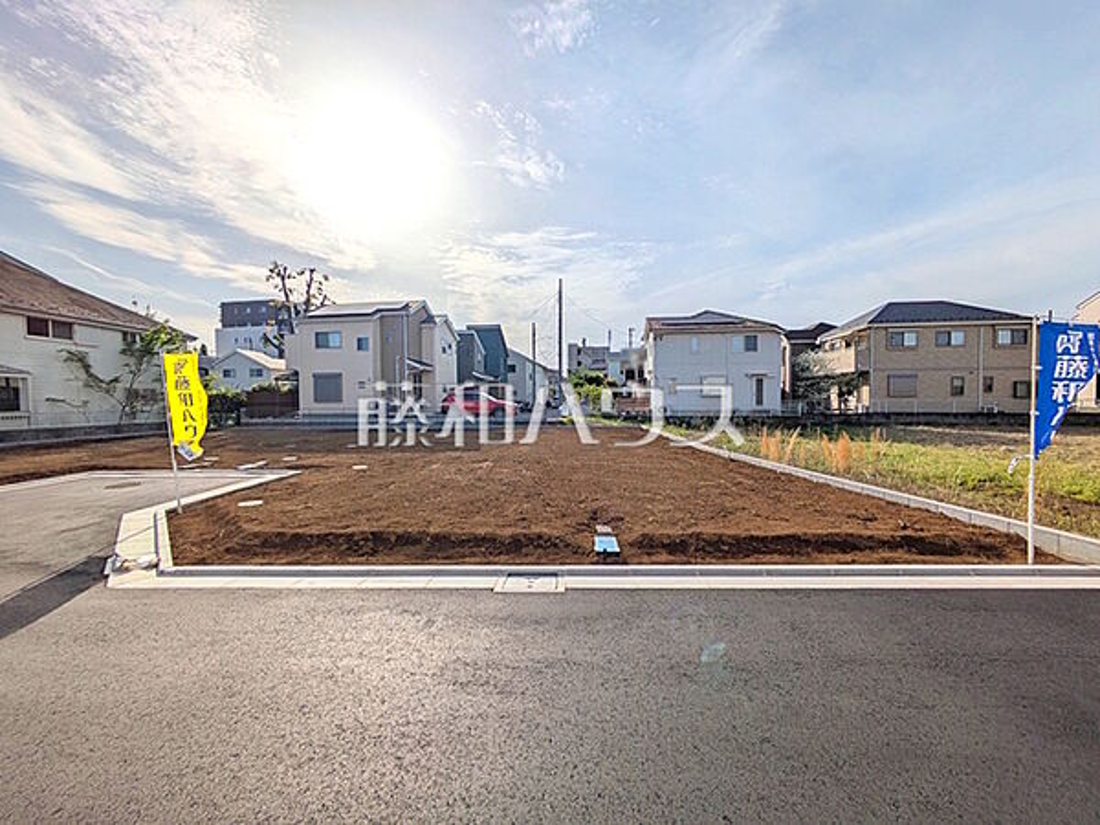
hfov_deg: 102.1
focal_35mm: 14
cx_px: 550
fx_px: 445
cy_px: 412
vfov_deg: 85.7
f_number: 2.2
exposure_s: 1/10638
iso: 49
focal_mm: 1.83
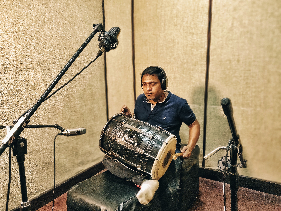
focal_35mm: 25
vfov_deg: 54.9
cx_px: 140
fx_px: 203
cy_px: 106
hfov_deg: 69.4
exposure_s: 1/33
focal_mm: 4.25
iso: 800
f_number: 1.7
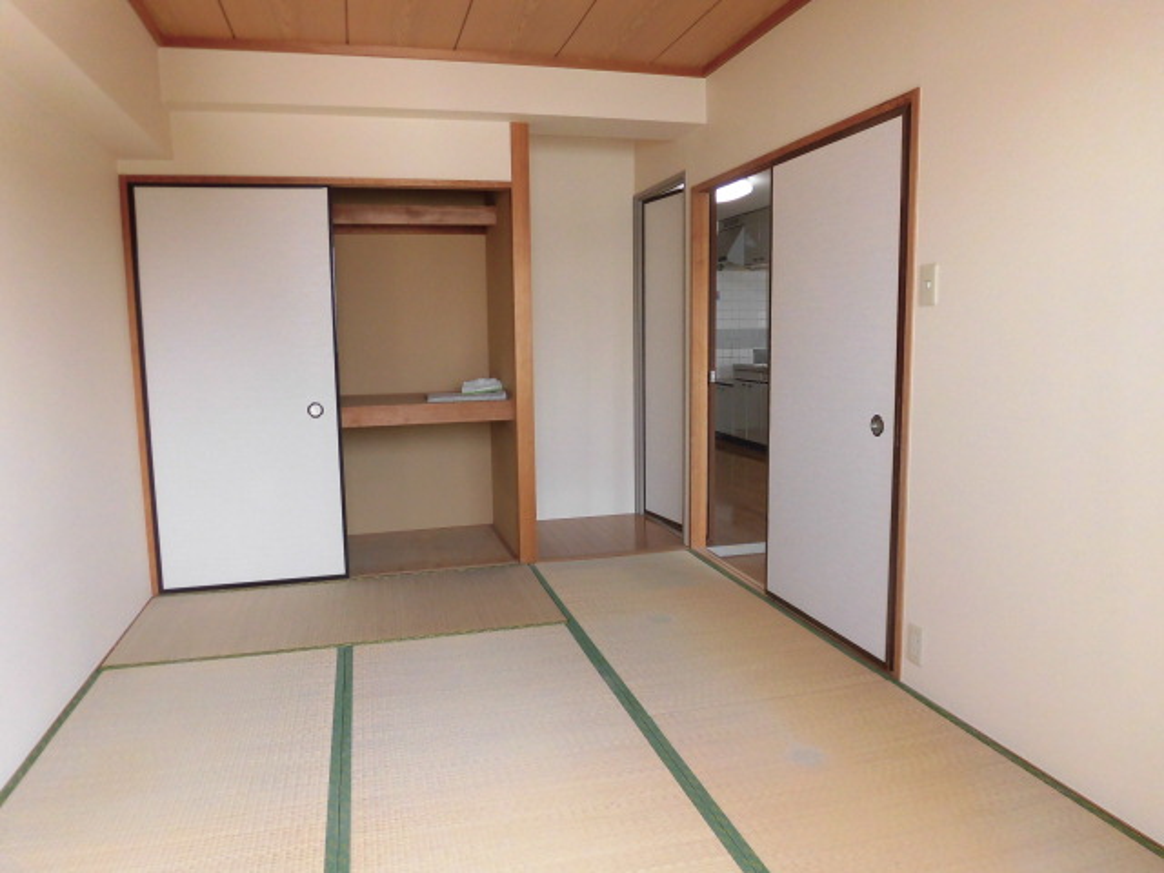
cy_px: 436
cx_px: 582
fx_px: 807
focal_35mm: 24
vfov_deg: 56.8
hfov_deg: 71.6
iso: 100
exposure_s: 1/60
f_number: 3.1
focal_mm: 4.3
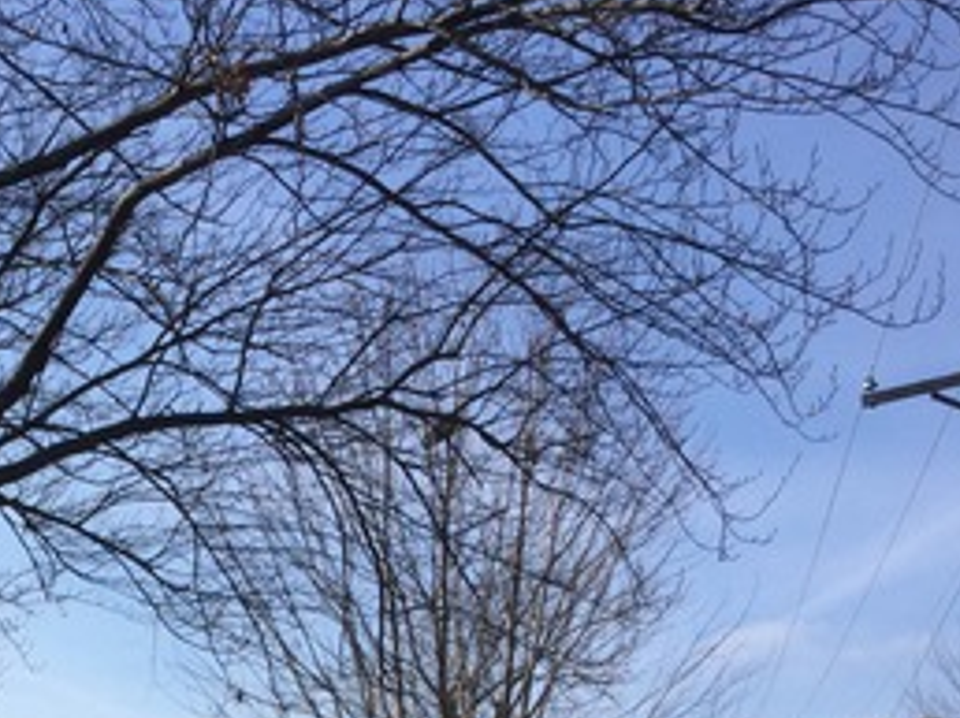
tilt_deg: +5.2
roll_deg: -1.4
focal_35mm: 77
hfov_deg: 24.6
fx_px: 2133
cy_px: 833
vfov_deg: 18.2
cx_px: 97
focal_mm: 3.3
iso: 25
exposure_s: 1/1404
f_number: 2.4
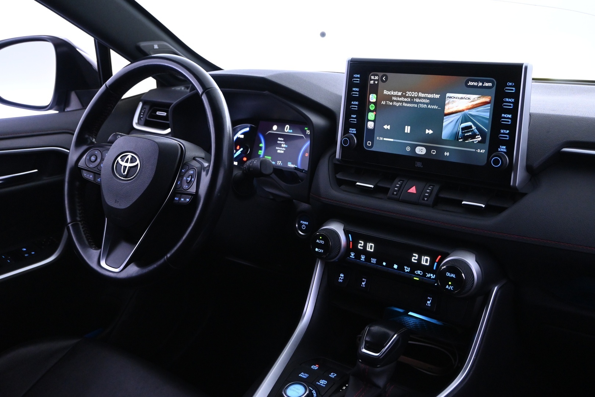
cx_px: 298
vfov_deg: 38.4
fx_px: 570
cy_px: 198
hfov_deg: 55.1
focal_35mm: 34
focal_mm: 23
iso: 3200
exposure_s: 1/40
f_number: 4.2
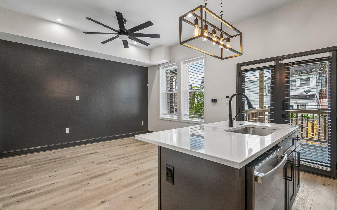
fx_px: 147
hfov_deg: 97.8
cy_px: 109
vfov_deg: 71.2
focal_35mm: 16
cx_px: 166
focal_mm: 10
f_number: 5.6
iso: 400
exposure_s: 1/80
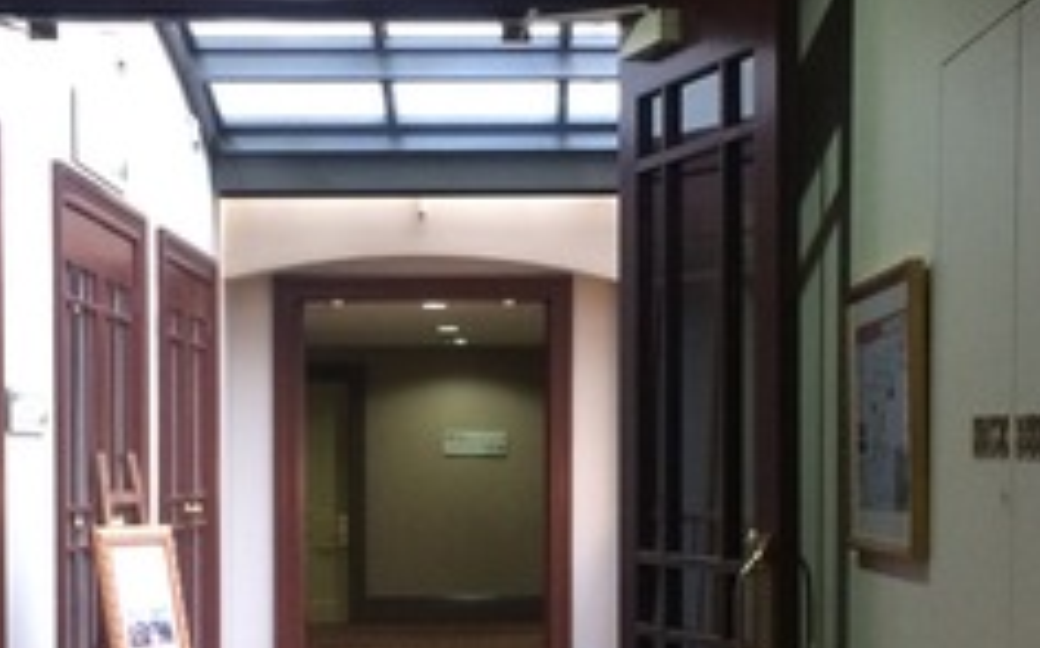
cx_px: 524
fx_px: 2067
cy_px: 538
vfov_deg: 17.6
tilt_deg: -2.1
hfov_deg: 28.2
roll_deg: +0.9
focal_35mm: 73
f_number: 2.2
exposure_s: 1/33
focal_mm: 4.15
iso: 320
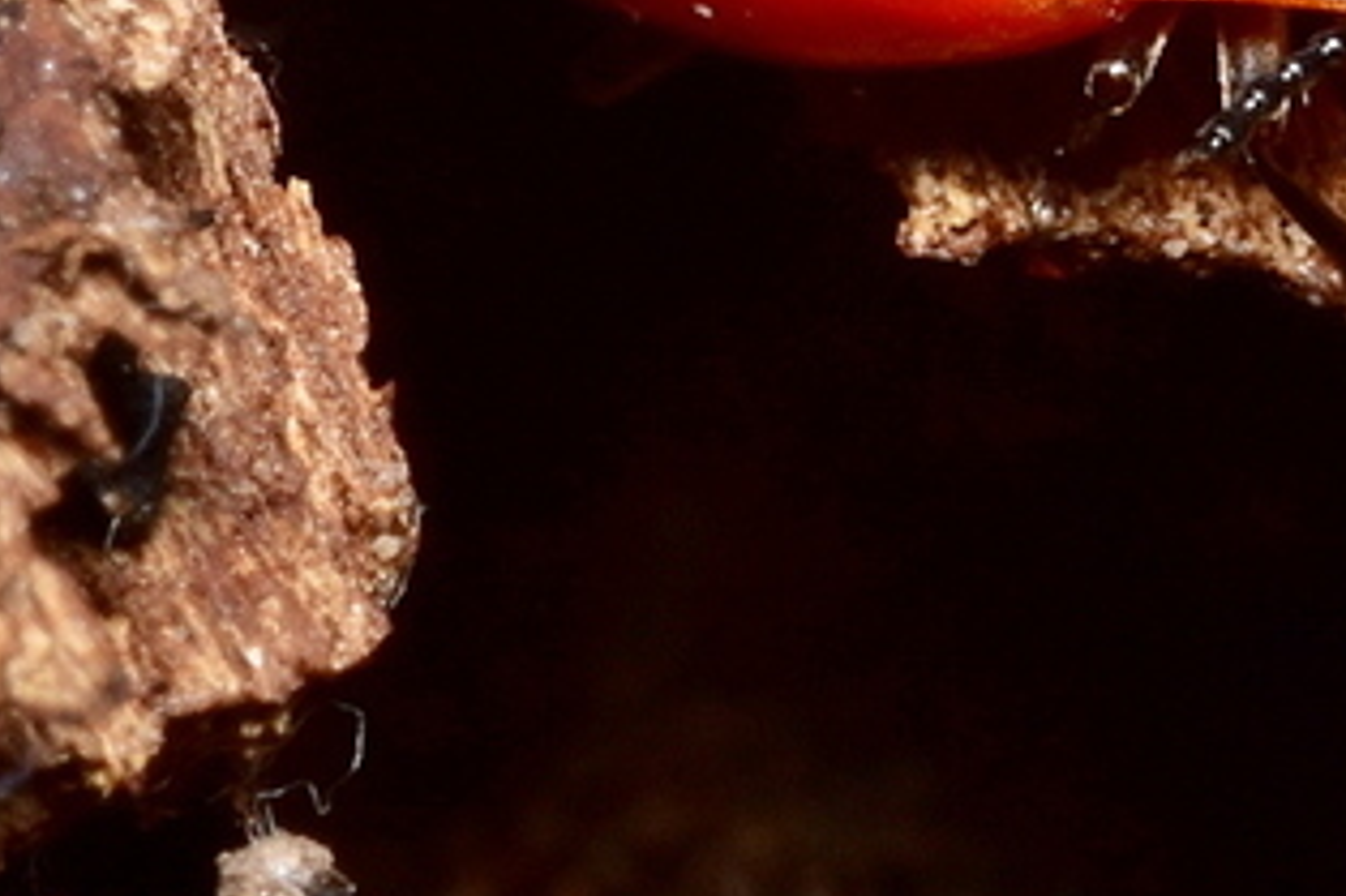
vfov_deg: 2.8
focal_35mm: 482
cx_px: 1479
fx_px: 17994
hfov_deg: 4.3
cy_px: -77
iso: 100
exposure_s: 1/60
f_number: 29
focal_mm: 105
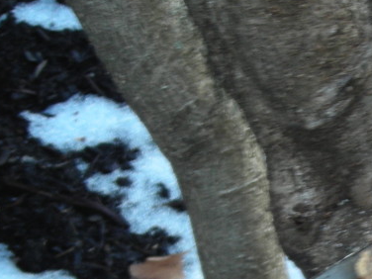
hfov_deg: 18.3
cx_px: 466
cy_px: 309
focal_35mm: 101
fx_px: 1085
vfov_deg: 14.3
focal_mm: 6.3
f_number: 3.2
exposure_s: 1/30
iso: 84
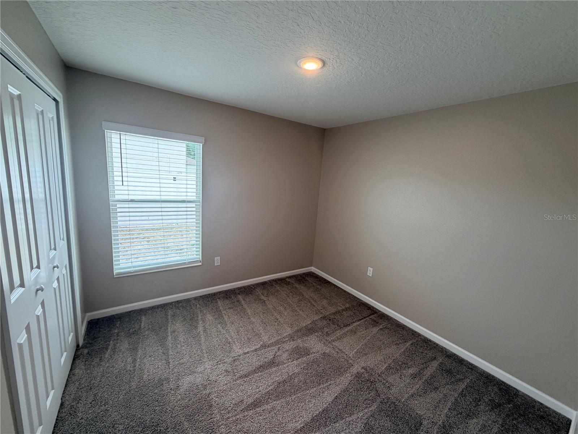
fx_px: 234
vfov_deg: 85.7
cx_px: 289
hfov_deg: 102.1
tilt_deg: -9.9
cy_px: 217
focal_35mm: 14
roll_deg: -4.0
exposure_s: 1/120
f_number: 2.2
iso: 125
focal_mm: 2.22
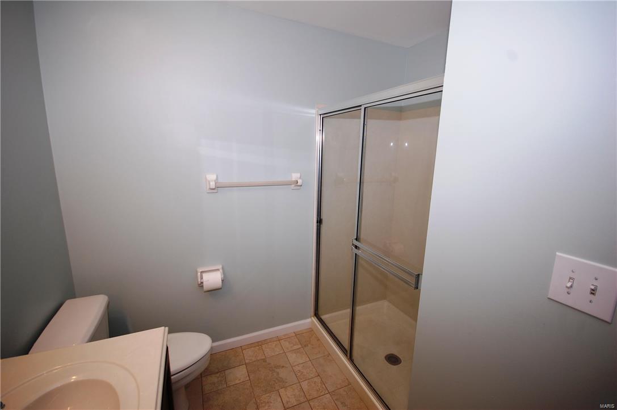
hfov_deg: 100.5
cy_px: 205
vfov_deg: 77.2
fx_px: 257
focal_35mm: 15
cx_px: 308
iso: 200
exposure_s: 1/60
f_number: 4
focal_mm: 10
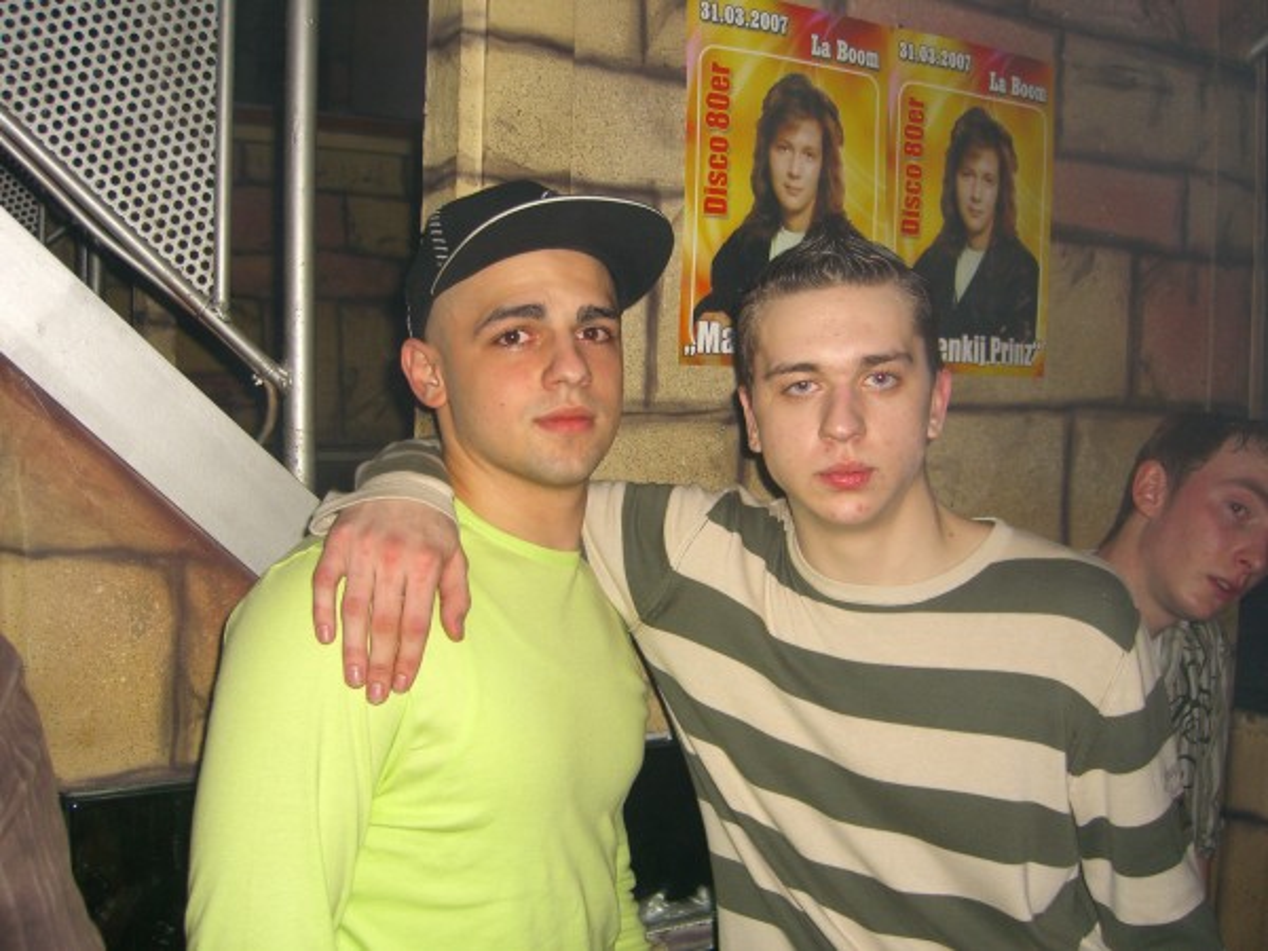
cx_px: 634
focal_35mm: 38
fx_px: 1392
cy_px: 476
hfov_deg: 49.0
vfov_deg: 37.7
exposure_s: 1/60
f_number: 2.8
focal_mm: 7.9
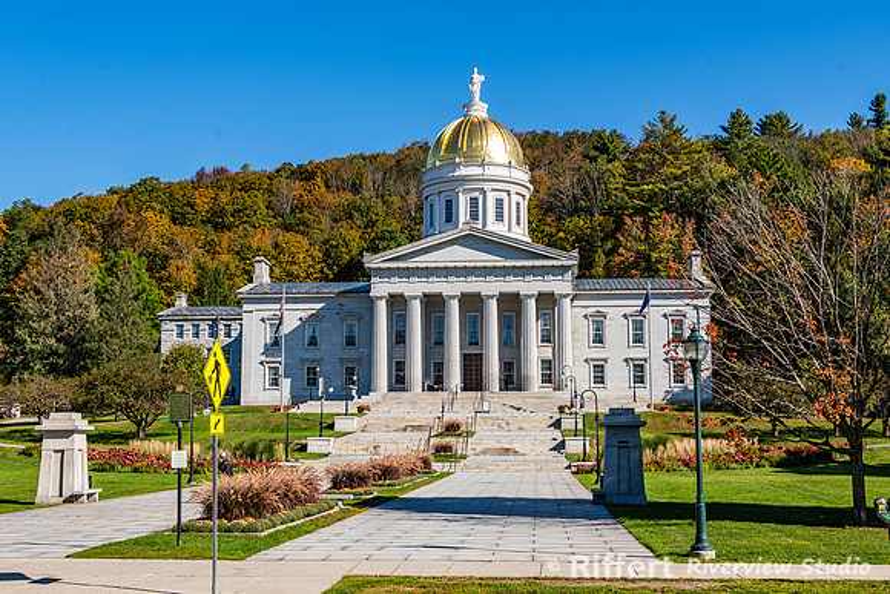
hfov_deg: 42.6
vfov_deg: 29.2
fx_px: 1142
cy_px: 297
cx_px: 445
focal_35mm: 46
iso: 64
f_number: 8
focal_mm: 44
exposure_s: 1/200
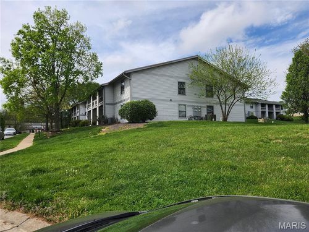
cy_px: 116
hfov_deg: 73.9
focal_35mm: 23
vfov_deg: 58.9
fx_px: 205
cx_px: 154
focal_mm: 5.4
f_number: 1.8
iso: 20
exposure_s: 1/2586
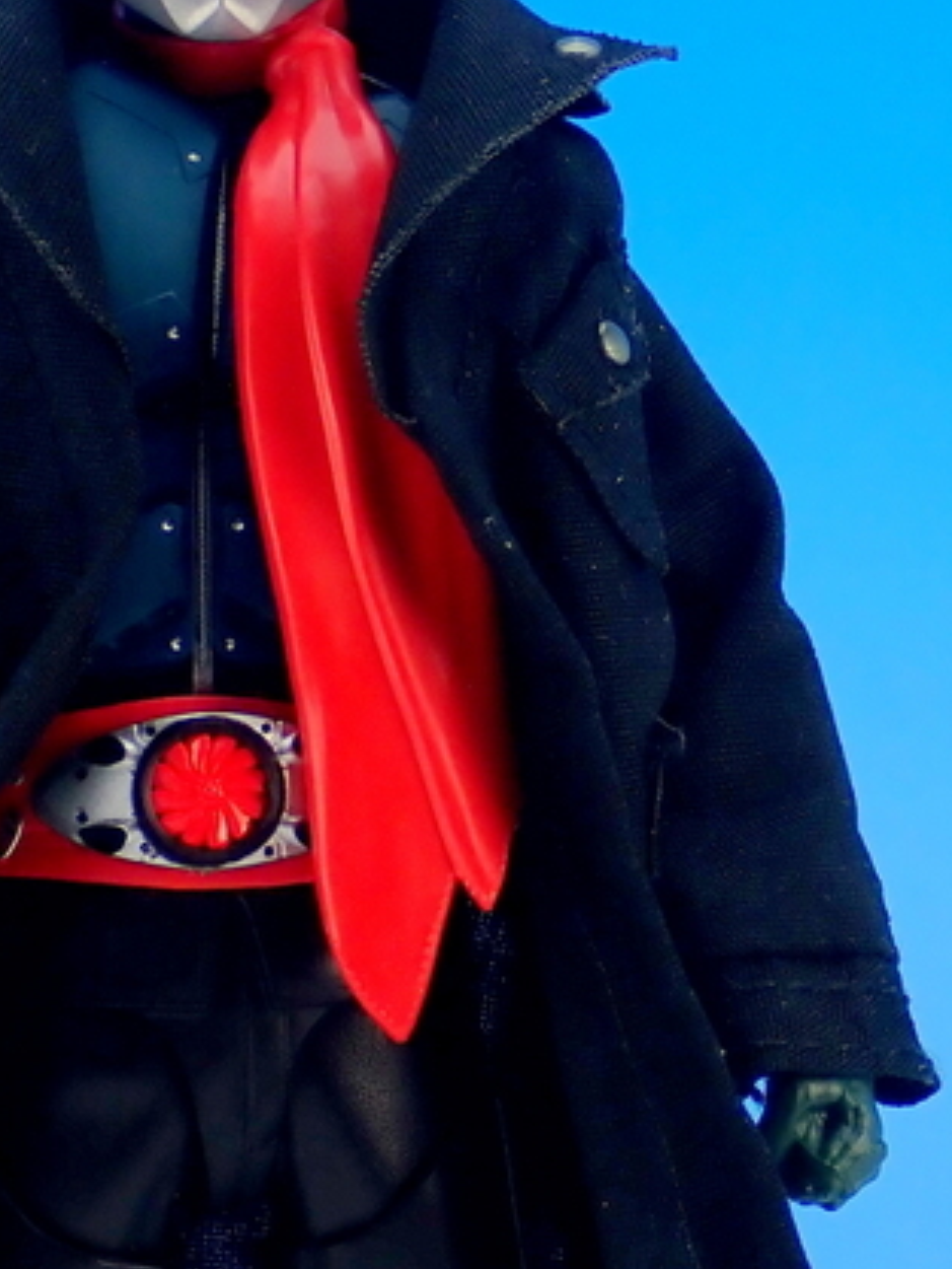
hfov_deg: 7.9
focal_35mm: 189
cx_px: 252
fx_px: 6927
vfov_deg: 10.4
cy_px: 986
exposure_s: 1/20
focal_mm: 13.65
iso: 100
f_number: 4.1
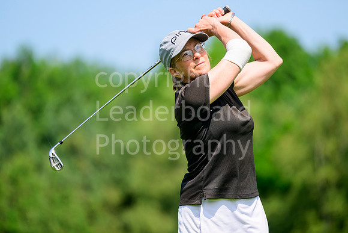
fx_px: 3867
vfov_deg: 3.4
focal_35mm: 400
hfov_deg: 5.2
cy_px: 116
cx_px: 174
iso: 400
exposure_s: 1/1600
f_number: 5.6
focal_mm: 400
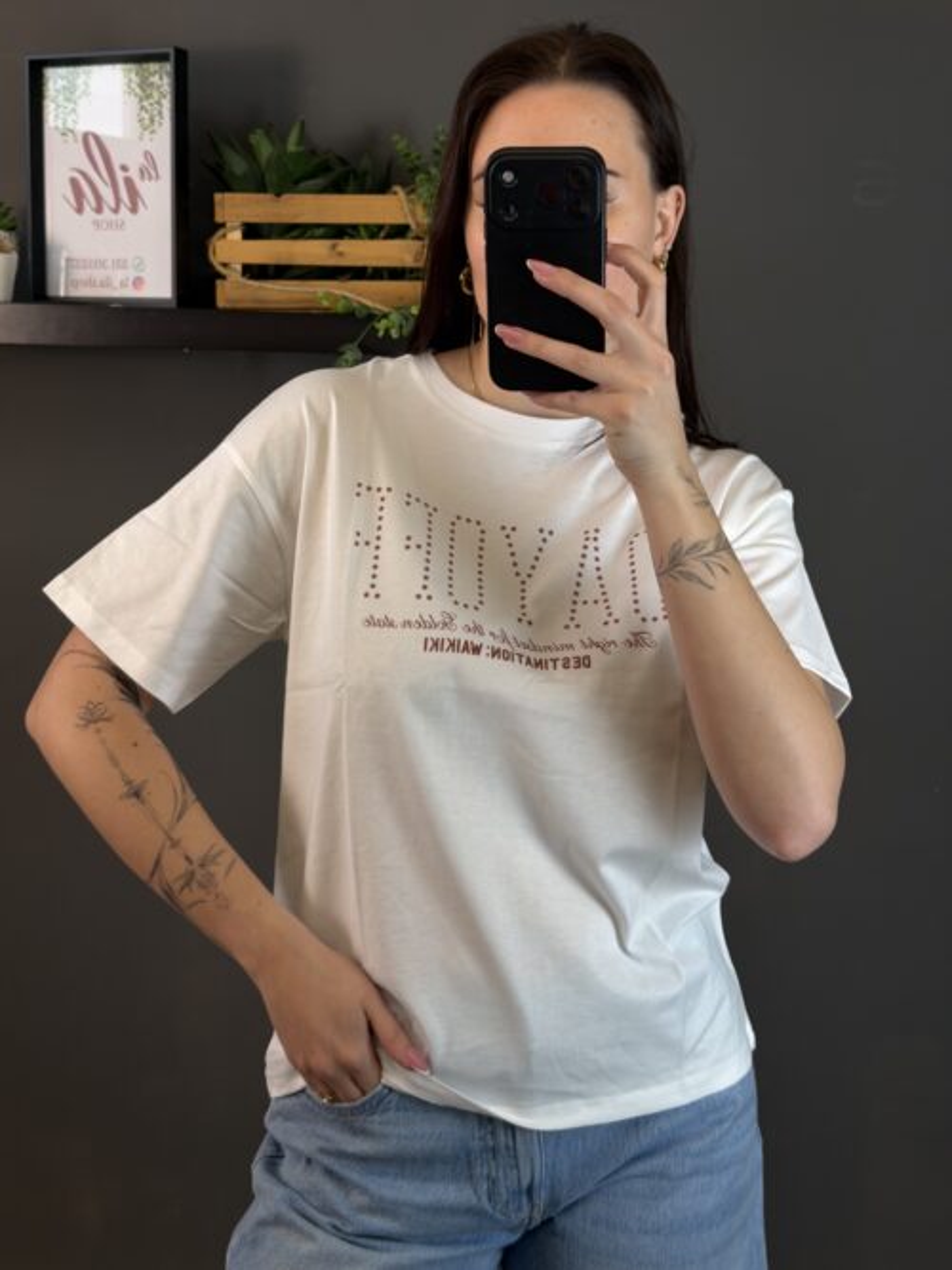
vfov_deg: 39.7
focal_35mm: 48
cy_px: 635
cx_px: 476
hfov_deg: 30.3
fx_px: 1761
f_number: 1.78
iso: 64
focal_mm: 6.76
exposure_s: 1/50
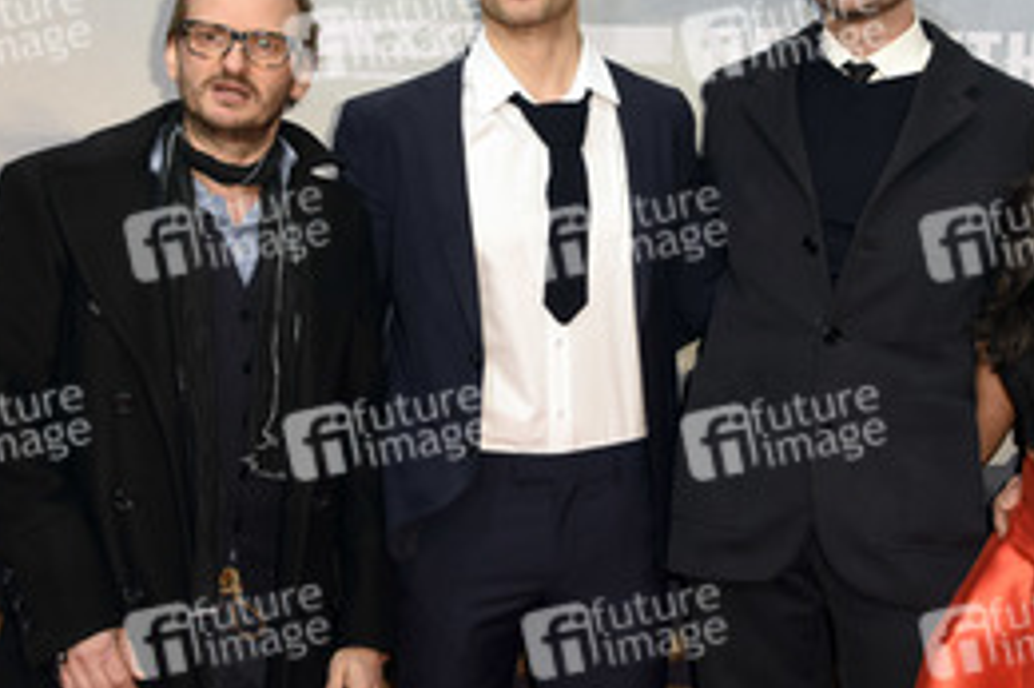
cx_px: 678
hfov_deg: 25.9
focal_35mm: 78
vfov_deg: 17.5
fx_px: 2239
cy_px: 334
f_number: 5.6
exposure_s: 1/160
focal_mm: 45
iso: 800
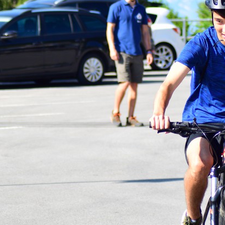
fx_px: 1927
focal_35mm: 262
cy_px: 87
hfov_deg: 6.7
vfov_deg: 6.7
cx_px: 69
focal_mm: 82
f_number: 4
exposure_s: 1/1250
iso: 400
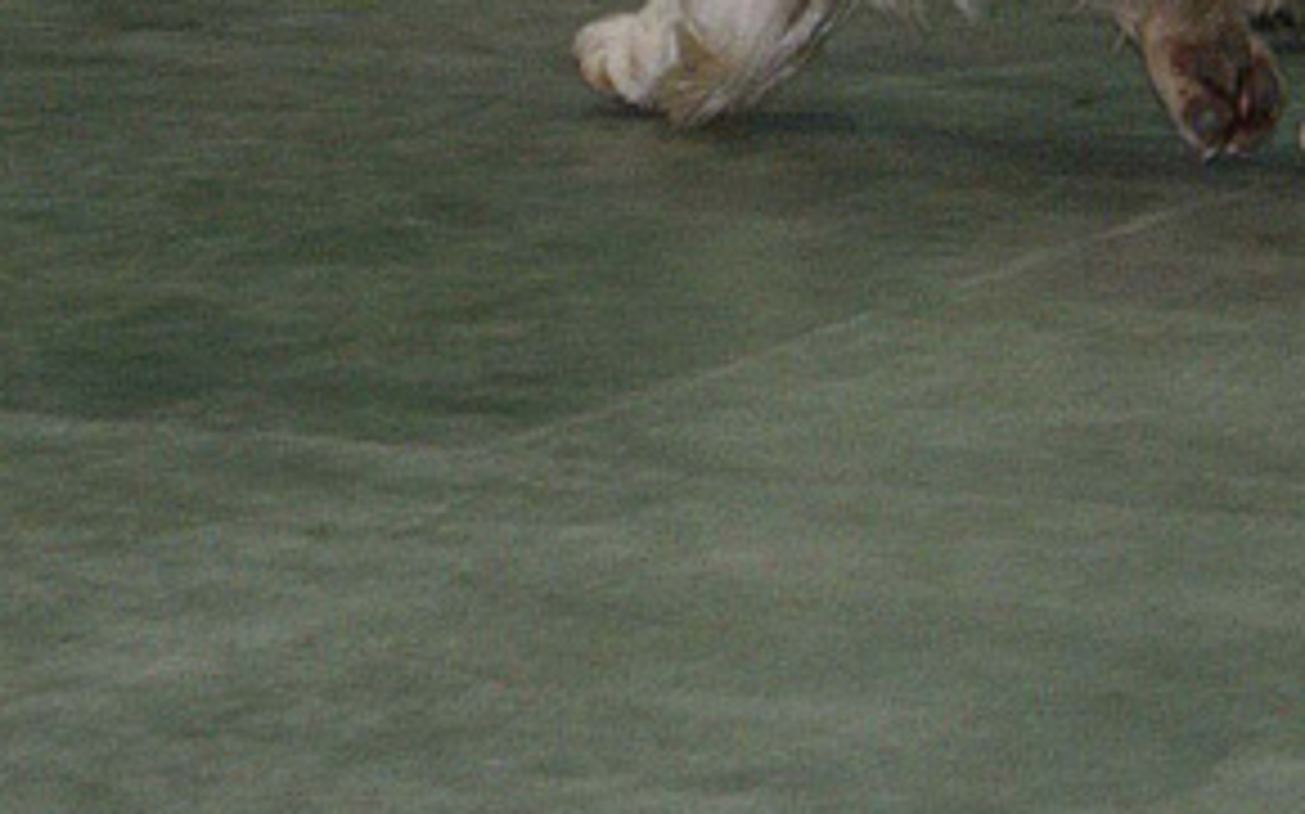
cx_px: 765
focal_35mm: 295
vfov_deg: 4.4
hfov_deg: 7.1
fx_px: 10488
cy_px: -281
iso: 400
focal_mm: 70
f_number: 5.6
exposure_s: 1/125
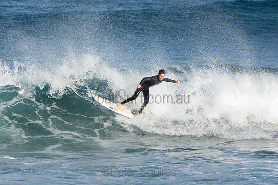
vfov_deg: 2.3
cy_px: 92
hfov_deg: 3.4
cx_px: 139
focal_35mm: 600
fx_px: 4634
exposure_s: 1/1000
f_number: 5.6
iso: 200
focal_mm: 400
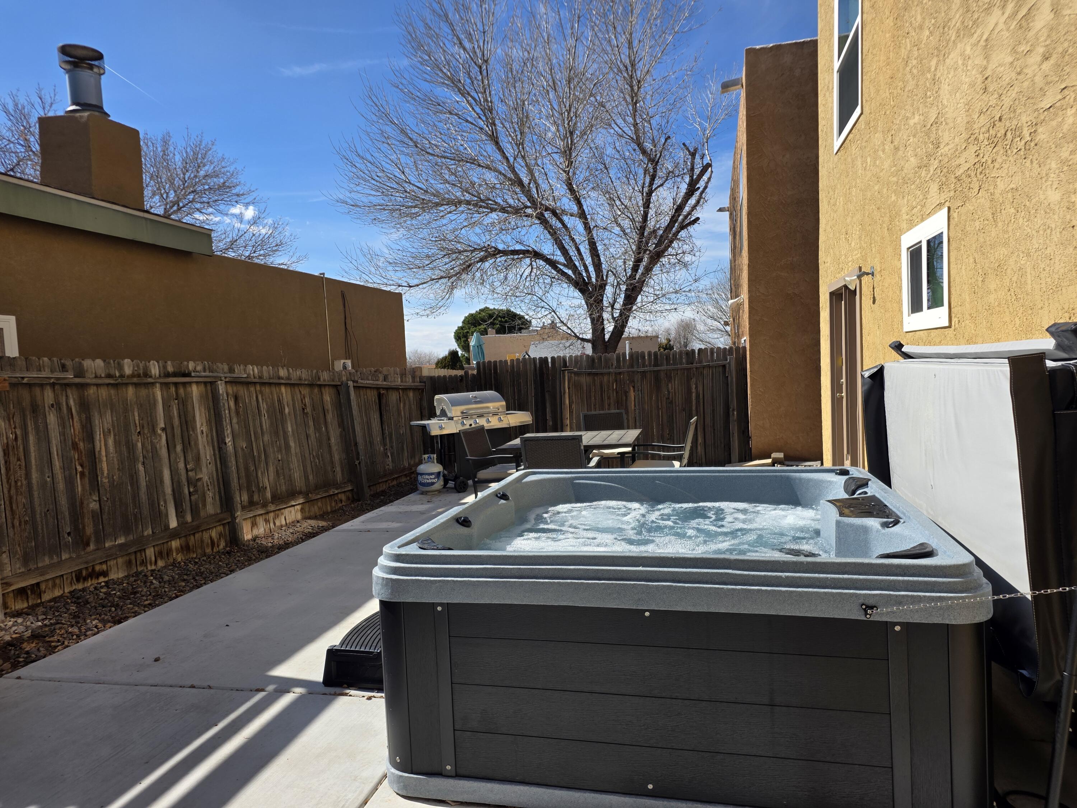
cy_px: 404
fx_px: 716
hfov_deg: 73.9
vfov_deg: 58.9
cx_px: 538
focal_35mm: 23
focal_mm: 6.25
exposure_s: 1/5608
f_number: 1.7
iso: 80
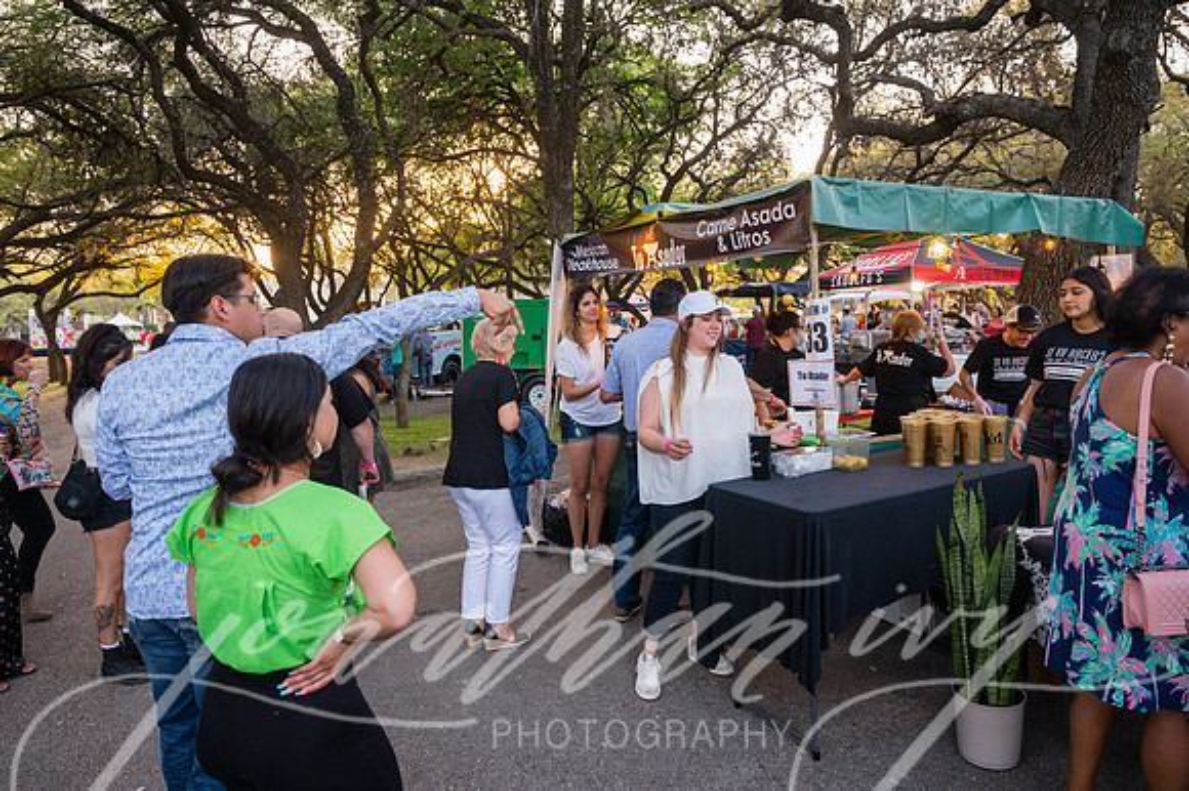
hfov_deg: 73.8
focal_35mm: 24
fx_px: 792
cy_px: 396
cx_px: 594
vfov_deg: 53.1
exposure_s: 1/400
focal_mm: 24
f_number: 4
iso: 1600
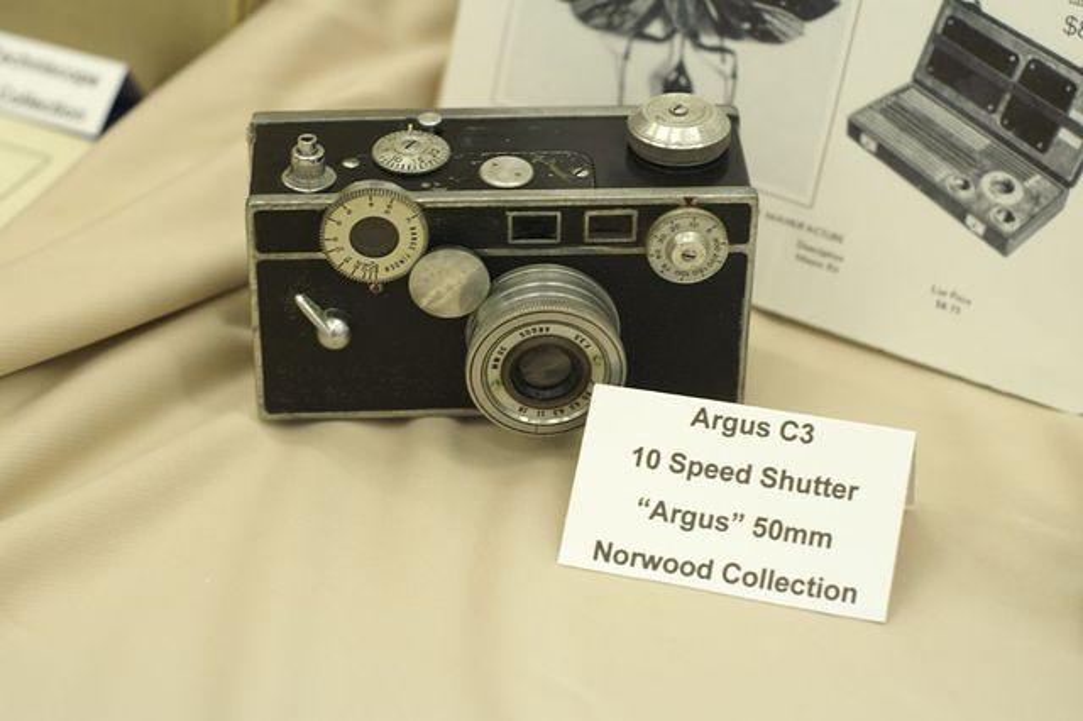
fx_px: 2255
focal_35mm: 75
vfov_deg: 18.2
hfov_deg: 27.0
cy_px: 360
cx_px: 542
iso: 400
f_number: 3.5
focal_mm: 50
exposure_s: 1/80
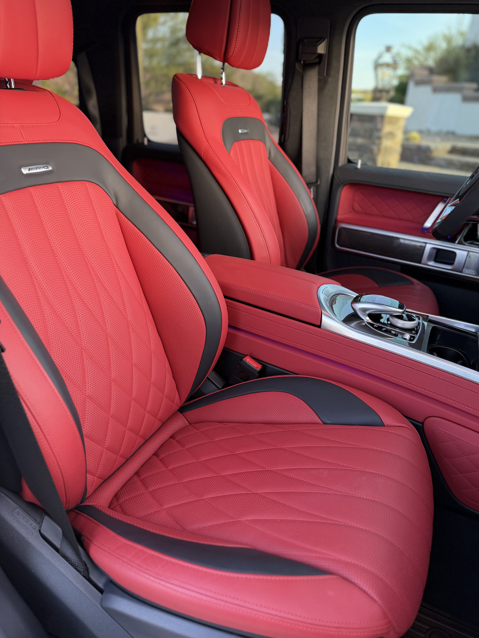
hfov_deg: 54.9
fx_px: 461
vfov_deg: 69.4
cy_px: 325
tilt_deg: -23.3
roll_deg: -2.4
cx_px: 249
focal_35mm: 25
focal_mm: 6.76
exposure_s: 1/112
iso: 200
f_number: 1.78
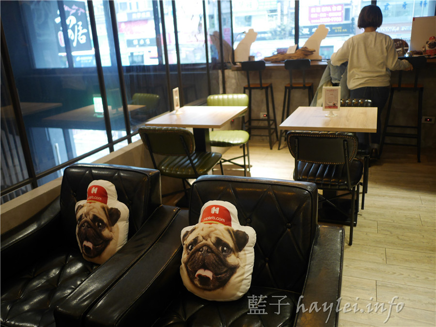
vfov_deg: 46.8
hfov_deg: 60.0
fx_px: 378
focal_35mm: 30
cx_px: 218
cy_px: 164
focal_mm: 15
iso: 800
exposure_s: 1/60
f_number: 1.7
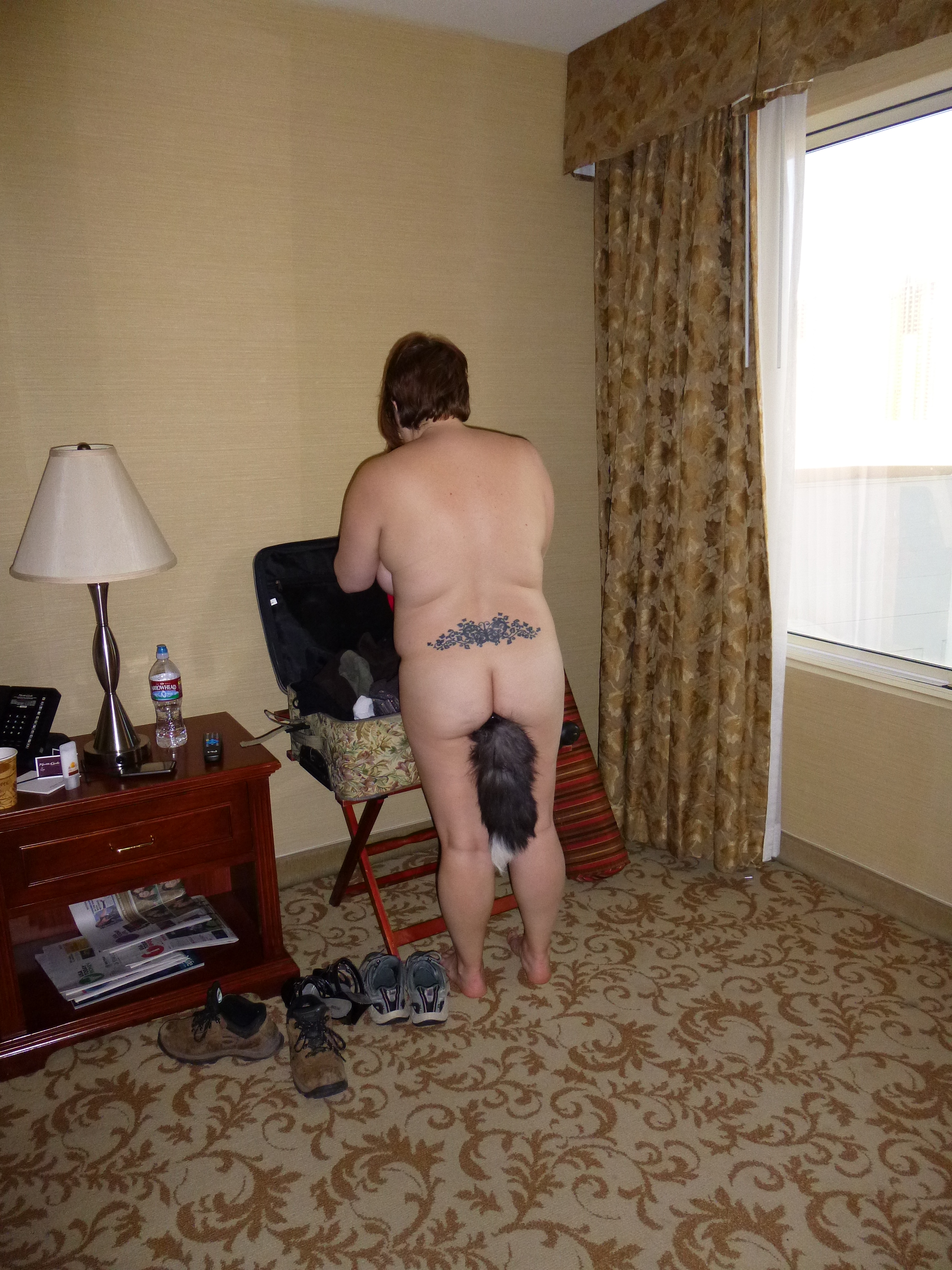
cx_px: 476
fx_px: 917
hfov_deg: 54.9
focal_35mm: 25
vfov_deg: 69.4
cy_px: 635
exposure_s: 1/60
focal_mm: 4.5
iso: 250
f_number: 3.1
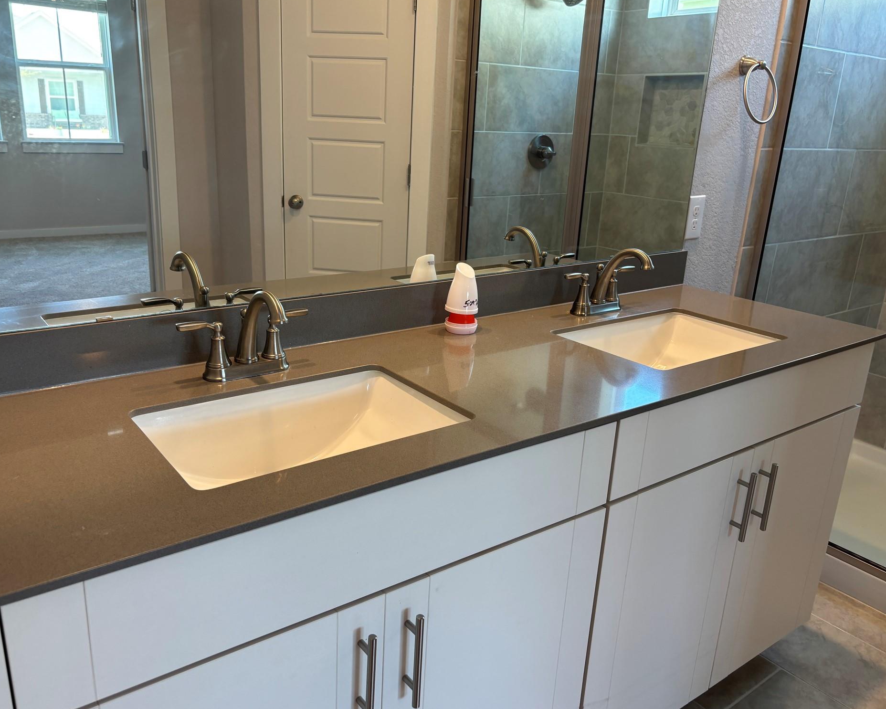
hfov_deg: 62.1
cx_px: 413
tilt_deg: -17.6
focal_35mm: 28
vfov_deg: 51.5
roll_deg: -1.7
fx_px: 734
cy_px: 352
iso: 80
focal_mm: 5.96
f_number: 1.6
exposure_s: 1/60
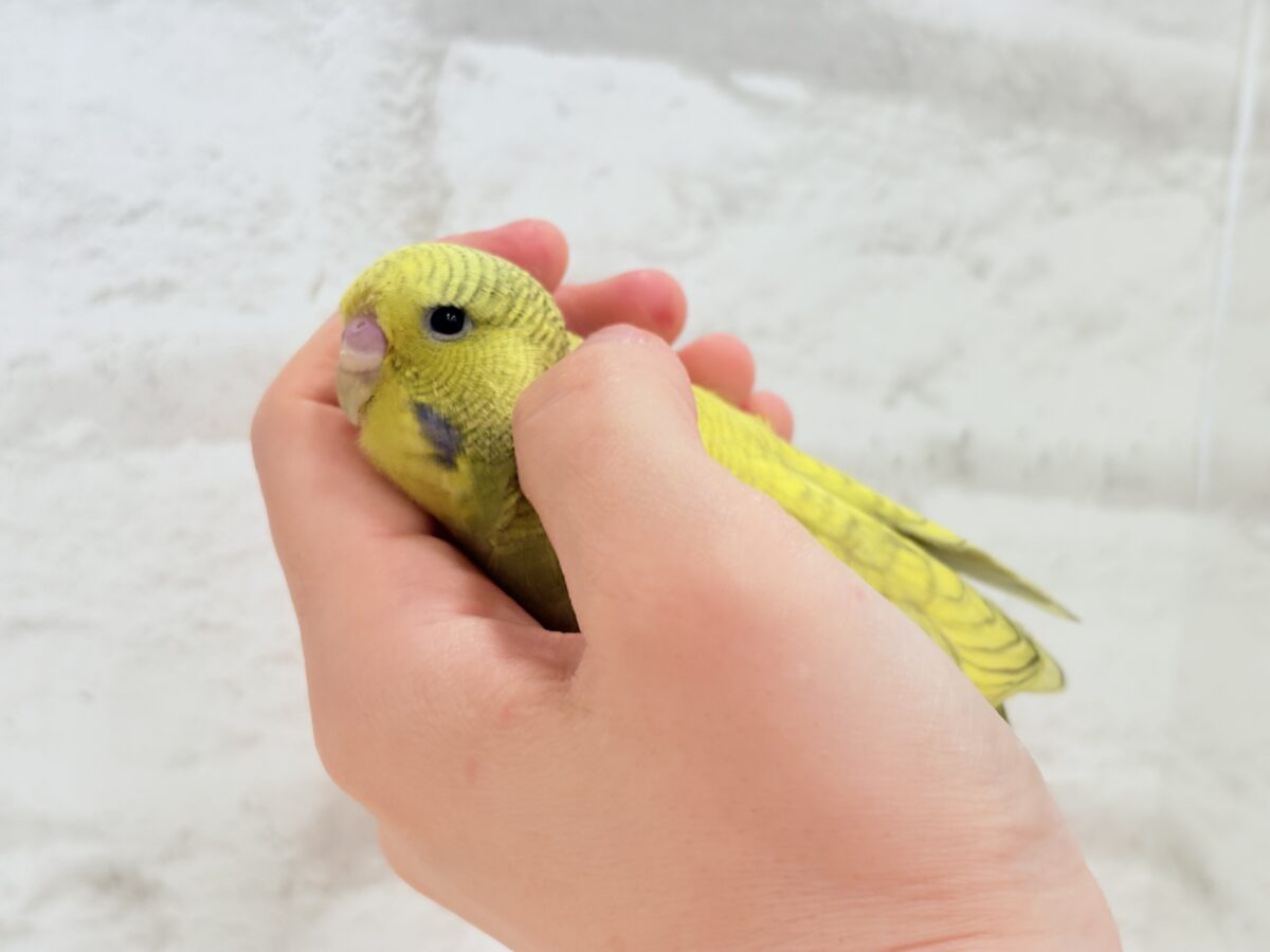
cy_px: 476
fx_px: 1908
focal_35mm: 52
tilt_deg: -3.3
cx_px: 635
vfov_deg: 28.0
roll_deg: -4.5
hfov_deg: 36.8
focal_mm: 5.96
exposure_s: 1/100
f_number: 1.6
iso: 64
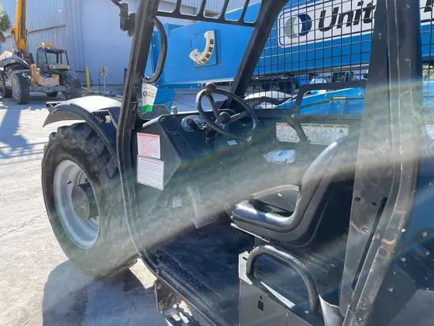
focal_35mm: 26
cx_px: 217
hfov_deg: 67.3
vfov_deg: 53.1
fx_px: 326
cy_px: 163
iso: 32
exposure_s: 1/749
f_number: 1.6
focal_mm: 4.2
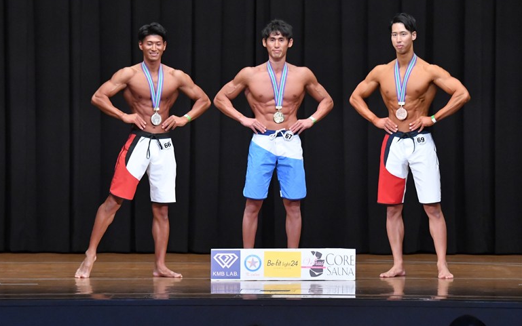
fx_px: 2732
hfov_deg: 10.9
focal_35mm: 192
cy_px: 155
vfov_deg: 6.8
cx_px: 260
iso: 8000
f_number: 5.6
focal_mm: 125
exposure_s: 1/400
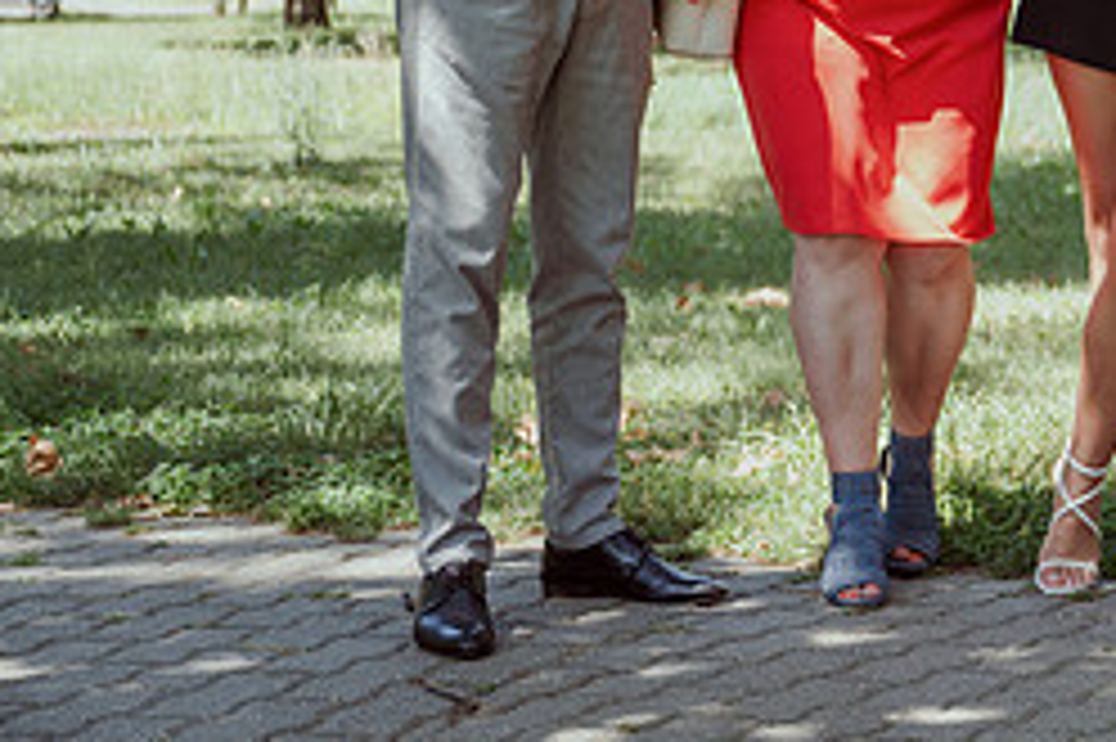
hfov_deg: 19.0
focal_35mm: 103
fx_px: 3191
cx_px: 1260
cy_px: -45
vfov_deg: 13.1
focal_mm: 44
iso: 250
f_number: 2.8
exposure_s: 1/500
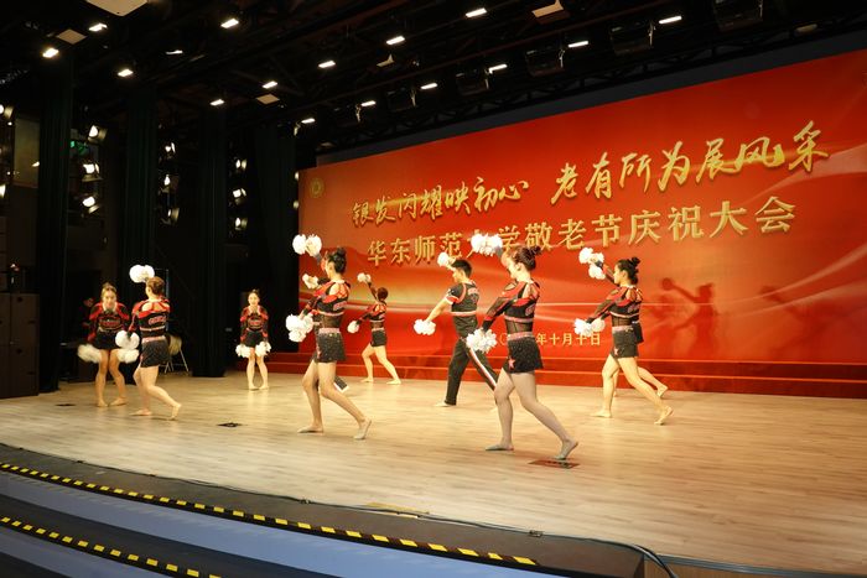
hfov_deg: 65.5
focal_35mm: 28
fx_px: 674
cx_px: 434
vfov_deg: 46.4
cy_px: 289
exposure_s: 1/30
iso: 500
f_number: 3.2
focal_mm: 10.6
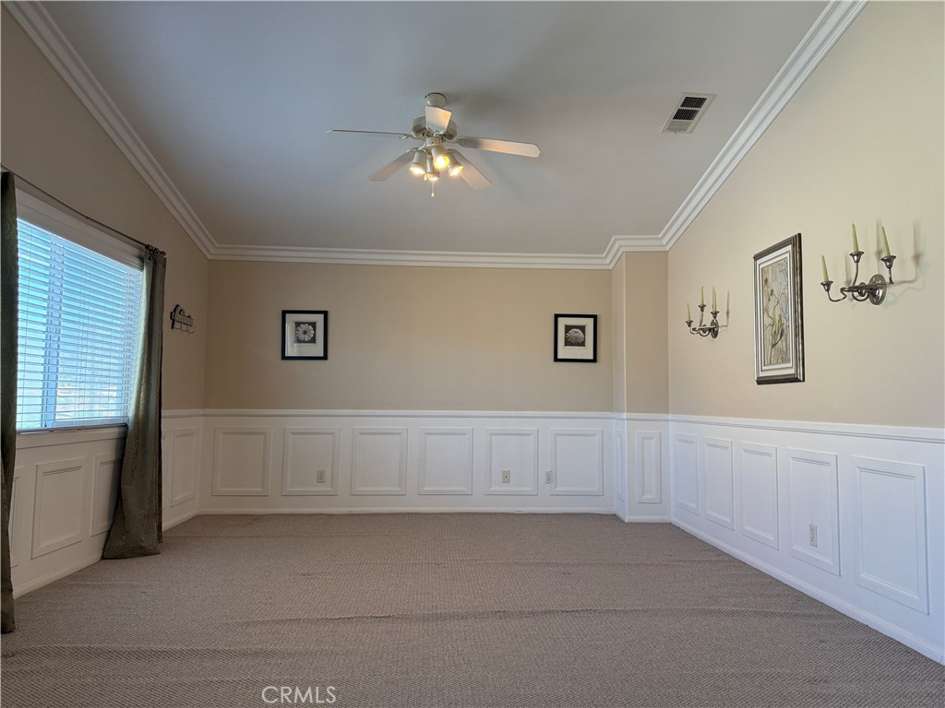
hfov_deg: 71.6
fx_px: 655
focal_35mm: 24
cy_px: 354
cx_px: 472
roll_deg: -1.1
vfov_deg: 56.8
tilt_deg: +4.3
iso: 200
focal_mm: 6.76
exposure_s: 1/217
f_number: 1.78
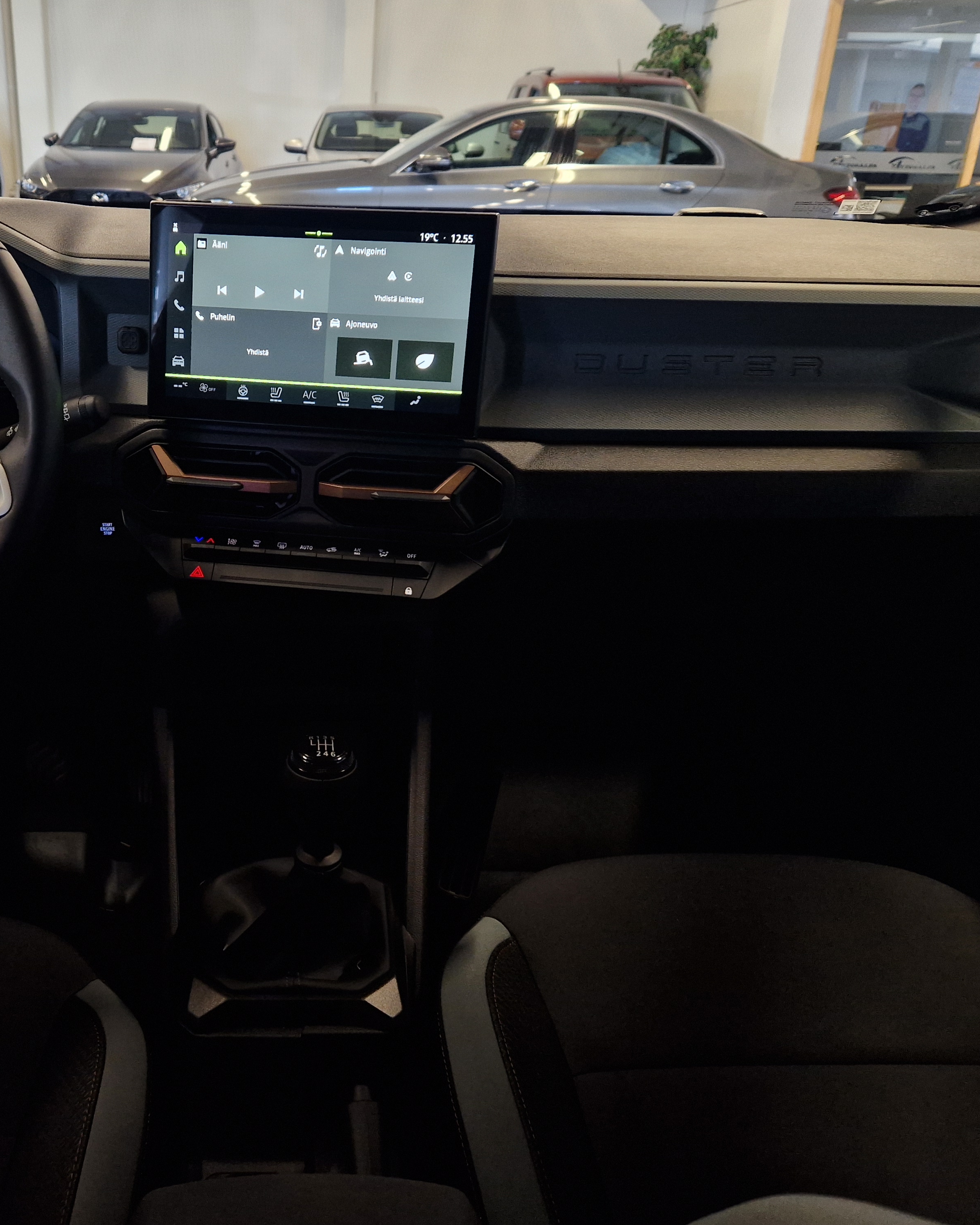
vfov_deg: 58.8
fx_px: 1087
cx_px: 285
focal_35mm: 30
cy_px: 613
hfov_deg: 47.3
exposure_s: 1/100
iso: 200
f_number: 1.8
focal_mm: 5.4
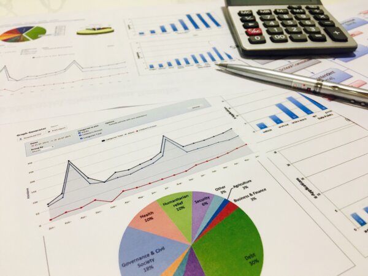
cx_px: 184
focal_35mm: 29
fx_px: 308
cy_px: 138
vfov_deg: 48.2
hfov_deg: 61.7
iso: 50
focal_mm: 4.15
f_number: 2.2
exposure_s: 1/17
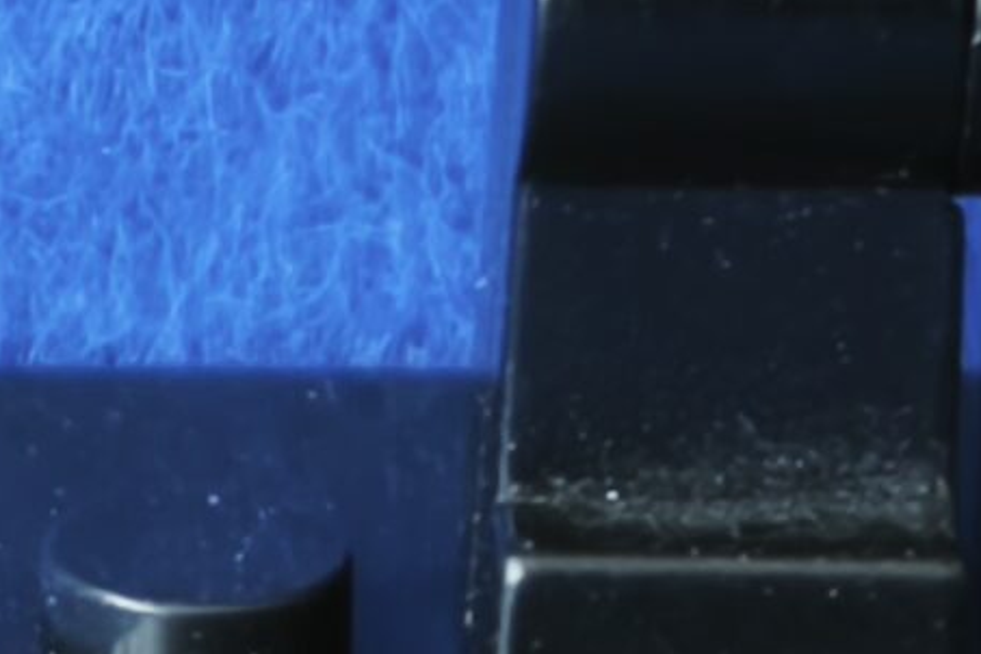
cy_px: -572
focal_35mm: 294
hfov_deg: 7.0
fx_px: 8011
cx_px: 881
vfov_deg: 4.6
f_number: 1.7
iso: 800
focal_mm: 5.35
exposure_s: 1/50
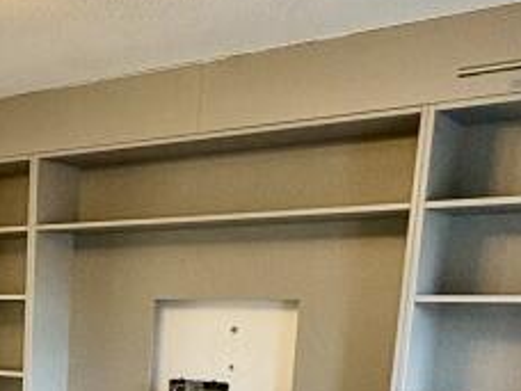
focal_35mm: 63
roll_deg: +0.2
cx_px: -41
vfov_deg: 21.1
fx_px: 948
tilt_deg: -9.9
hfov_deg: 28.2
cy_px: 514
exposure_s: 1/50
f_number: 2.2
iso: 125
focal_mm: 2.22
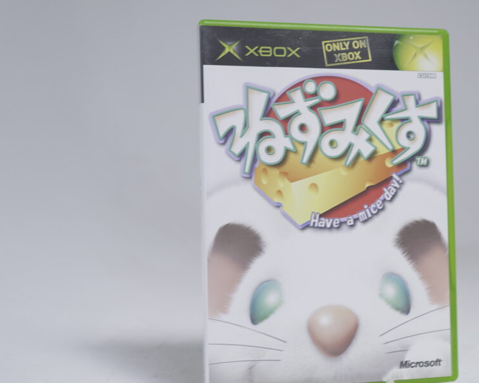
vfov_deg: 28.1
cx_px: 330
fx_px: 766
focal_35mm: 54
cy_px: 199
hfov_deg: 34.3
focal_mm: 36
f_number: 5
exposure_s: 1/6
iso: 100
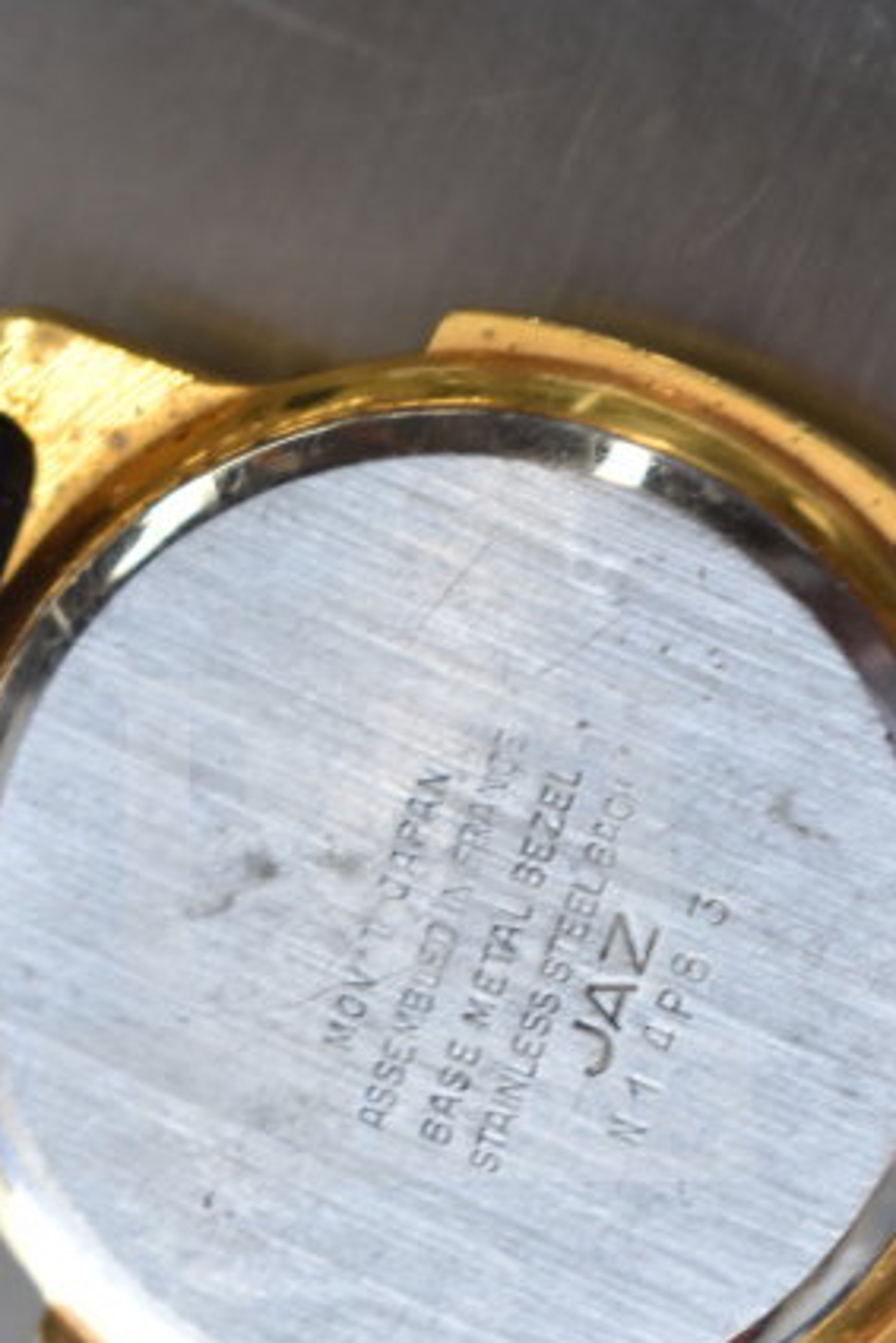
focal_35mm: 178
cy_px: 930
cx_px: 396
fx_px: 6642
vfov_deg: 11.5
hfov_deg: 7.7
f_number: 5.6
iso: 720
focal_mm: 55
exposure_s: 1/100
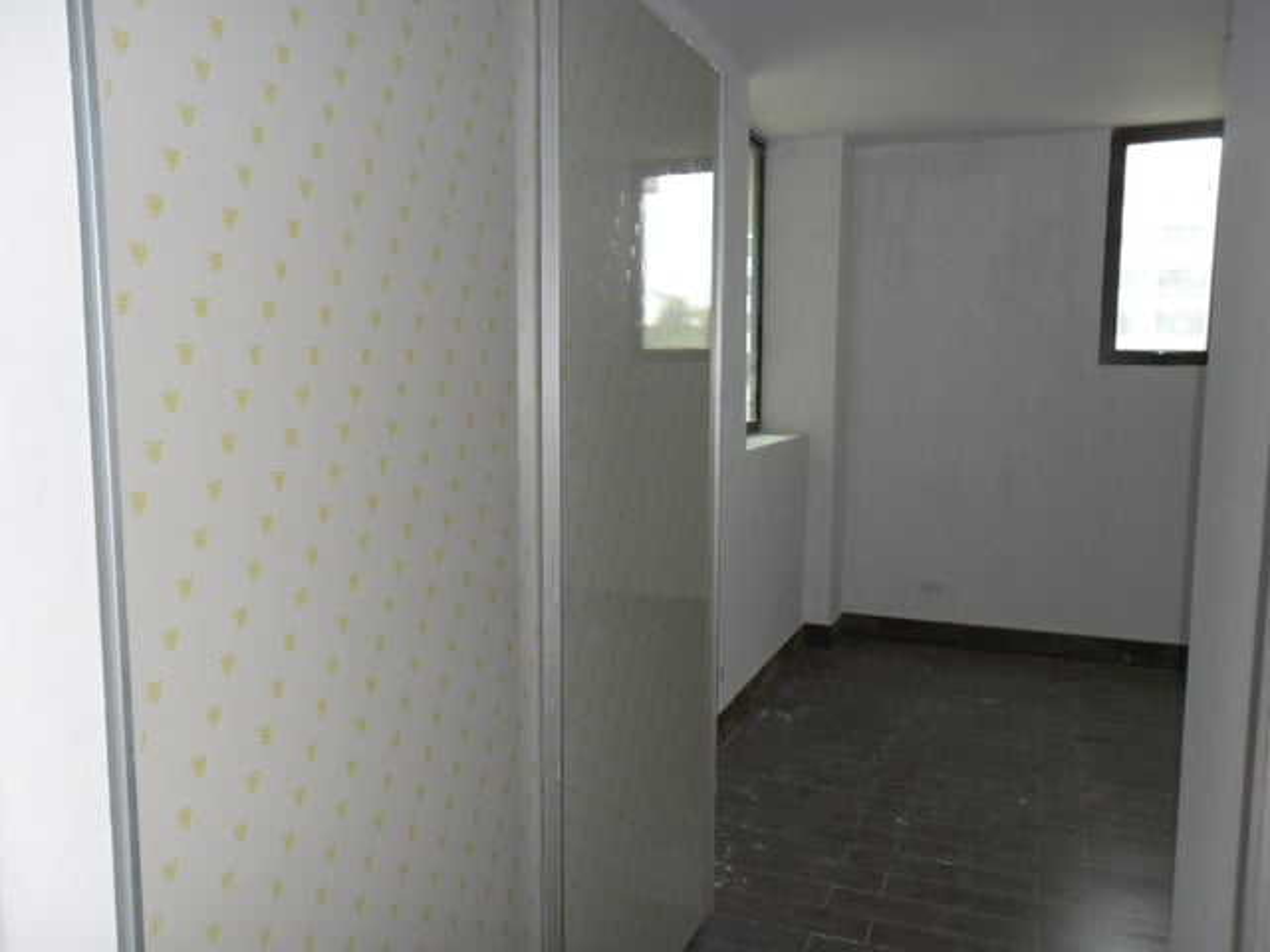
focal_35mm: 27
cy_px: 476
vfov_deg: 51.4
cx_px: 635
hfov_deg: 65.3
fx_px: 991
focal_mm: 4.9
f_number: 3.5
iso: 100
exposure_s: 1/45
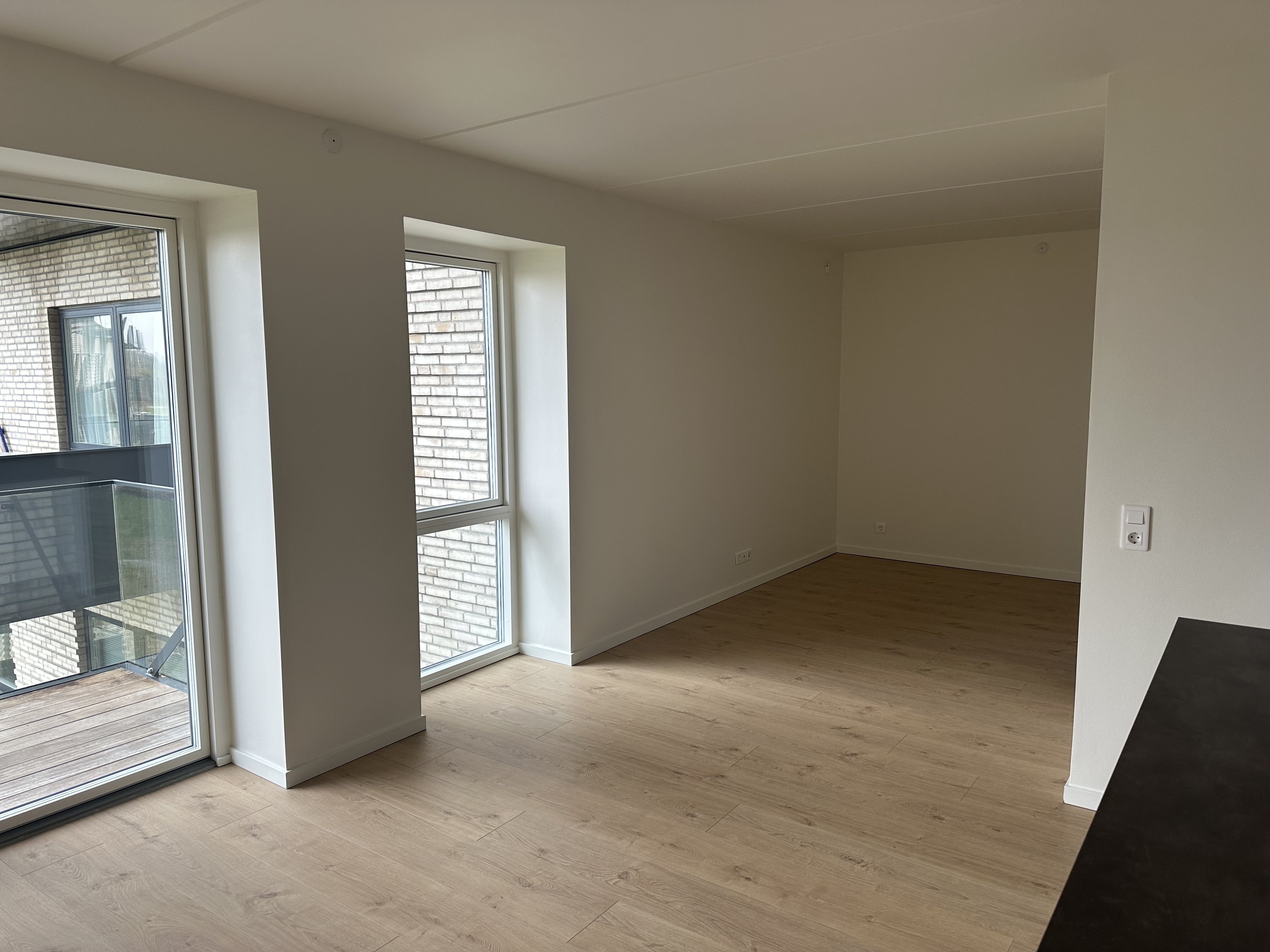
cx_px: 635
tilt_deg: -8.1
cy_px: 476
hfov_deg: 71.6
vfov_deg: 56.8
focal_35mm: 24
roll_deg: +0.7
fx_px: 881
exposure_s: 1/121
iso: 80
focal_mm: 6.86
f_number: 1.78
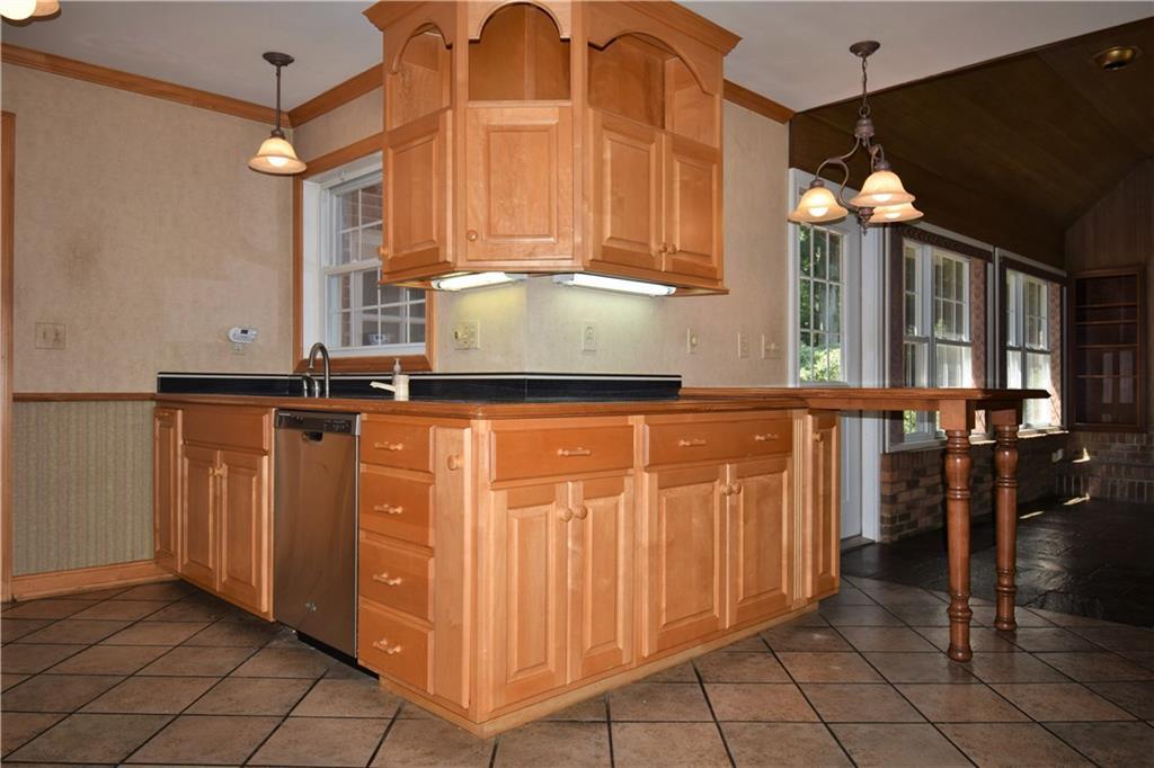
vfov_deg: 53.1
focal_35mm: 24
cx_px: 577
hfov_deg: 73.8
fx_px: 769
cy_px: 384
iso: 100
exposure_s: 1/60
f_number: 5.3
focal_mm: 16
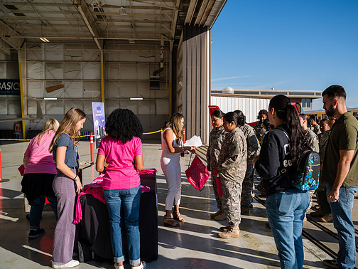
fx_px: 321
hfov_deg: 58.1
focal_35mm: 31
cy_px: 136
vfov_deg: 45.4
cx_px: 205
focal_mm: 28
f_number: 3.2
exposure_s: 1/2000
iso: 100
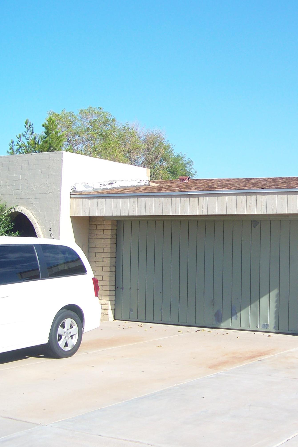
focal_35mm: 56
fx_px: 695
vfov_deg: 35.6
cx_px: 273
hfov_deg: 23.5
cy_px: 226
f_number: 2.8
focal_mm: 5.85
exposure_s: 1/500
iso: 64
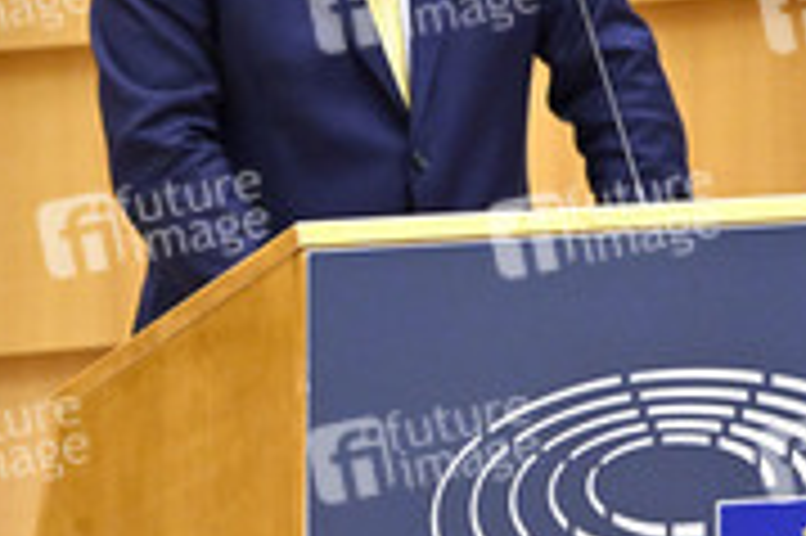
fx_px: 33843
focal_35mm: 1513
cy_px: 113
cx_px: 484
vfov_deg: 0.9
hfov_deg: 1.4
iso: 4000
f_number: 6.3
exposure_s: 1/500
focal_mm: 600
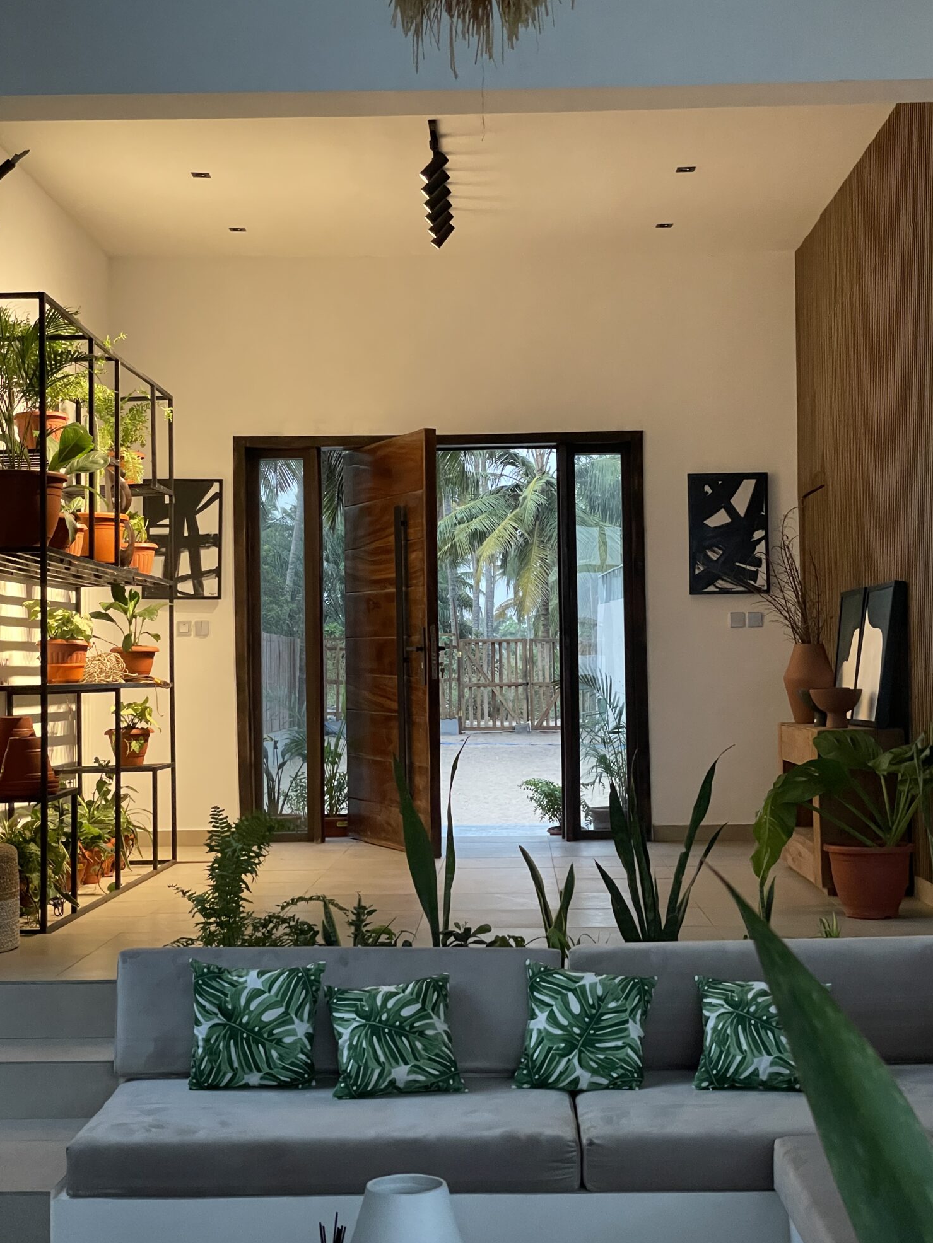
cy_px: 611
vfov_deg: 35.5
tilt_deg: +2.3
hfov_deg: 27.0
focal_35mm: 54
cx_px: 480
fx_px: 1941
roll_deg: +1.0
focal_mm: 6
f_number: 2
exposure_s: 1/60
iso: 800
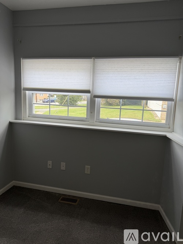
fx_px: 169
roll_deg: -2.5
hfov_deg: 56.8
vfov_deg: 71.6
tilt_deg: -9.2
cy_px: 122
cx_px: 92
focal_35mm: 24
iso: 80
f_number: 1.78
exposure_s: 1/293
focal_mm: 6.76
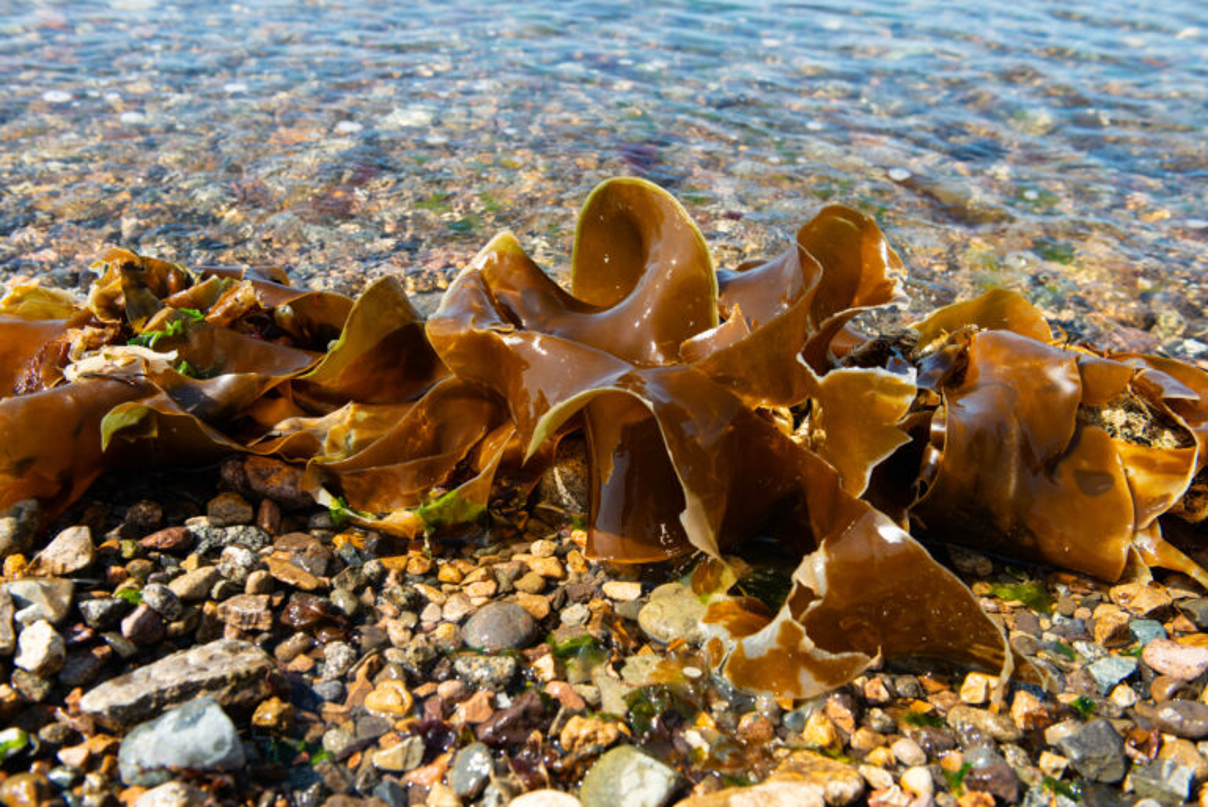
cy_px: 404
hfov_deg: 53.1
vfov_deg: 36.9
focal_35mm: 36
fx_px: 1209
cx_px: 604
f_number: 5.6
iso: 100
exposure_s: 1/200
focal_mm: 36
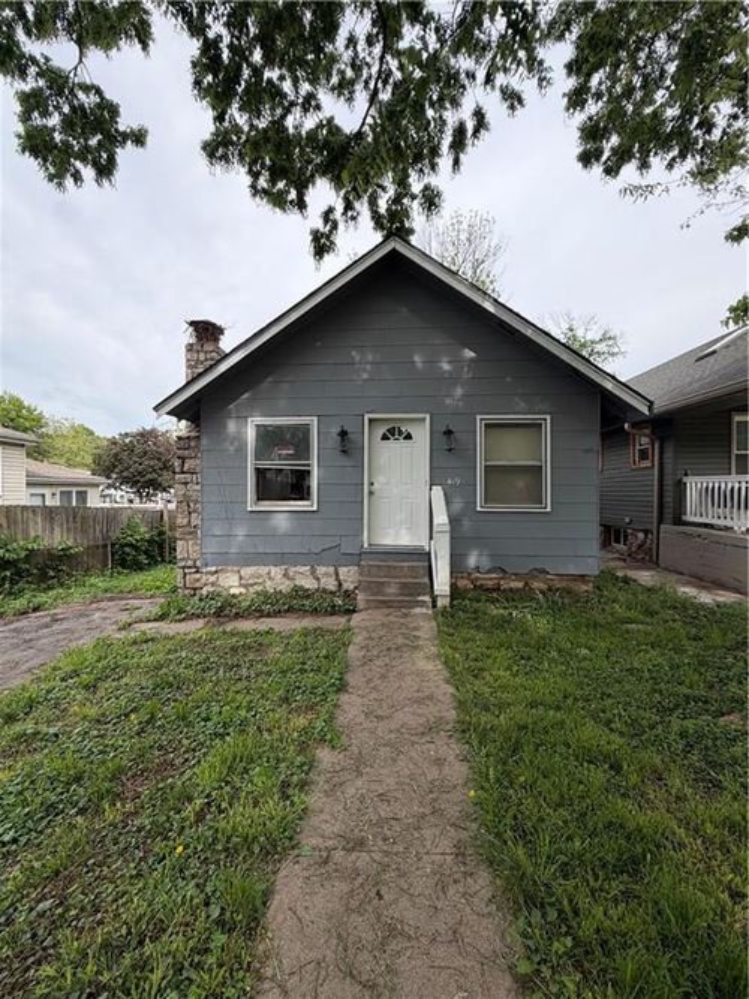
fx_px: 404
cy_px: 500
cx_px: 374
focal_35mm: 14
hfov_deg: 85.7
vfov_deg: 102.1
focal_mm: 2.22
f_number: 2.2
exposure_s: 1/760
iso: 40
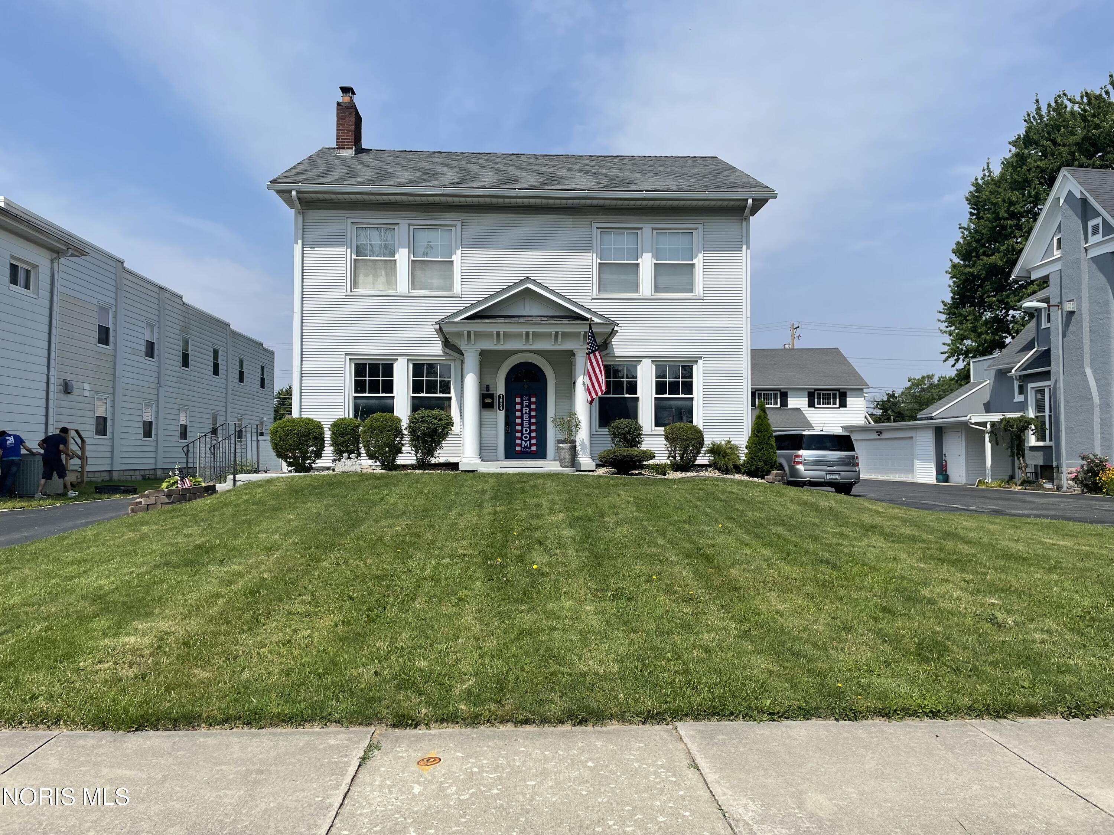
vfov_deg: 53.1
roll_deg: +0.5
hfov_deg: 67.3
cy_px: 418
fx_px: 837
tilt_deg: +1.9
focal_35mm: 26
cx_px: 557
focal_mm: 4.2
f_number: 1.6
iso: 32
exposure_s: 1/5051
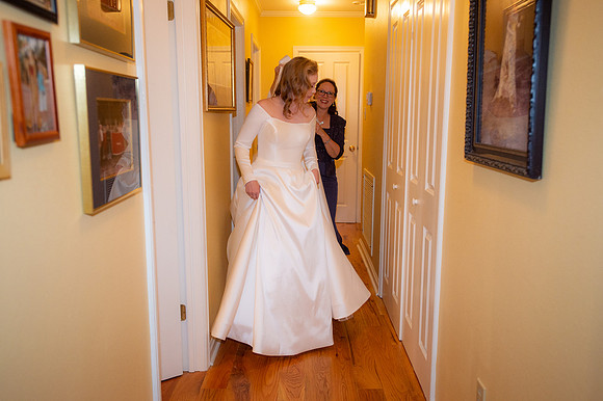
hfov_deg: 62.0
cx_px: 302
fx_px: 502
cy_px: 200
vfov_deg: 43.6
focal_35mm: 30
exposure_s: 1/200
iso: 1250
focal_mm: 30
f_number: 3.5
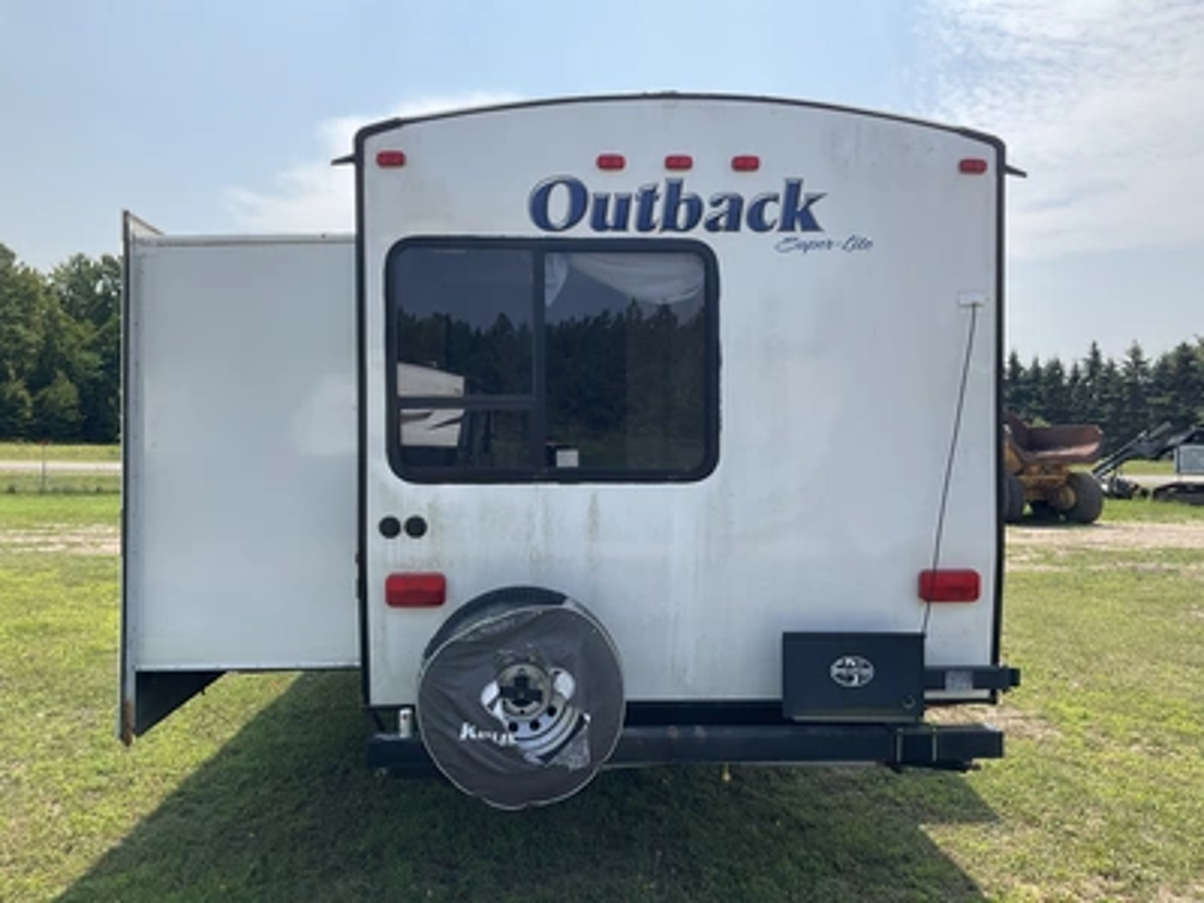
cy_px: 452
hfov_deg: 61.7
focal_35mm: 29
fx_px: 1009
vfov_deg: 48.2
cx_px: 602
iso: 25
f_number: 1.8
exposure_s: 1/1675
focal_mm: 3
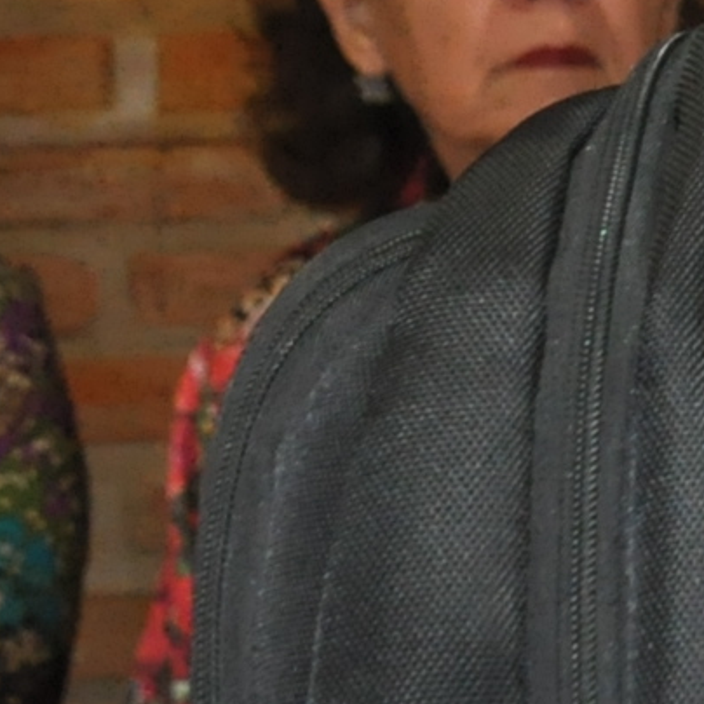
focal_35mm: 243
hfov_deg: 6.5
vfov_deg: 6.8
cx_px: 2250
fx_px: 5591
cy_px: -981
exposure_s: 1/60
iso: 1000
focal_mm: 24
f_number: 4.5
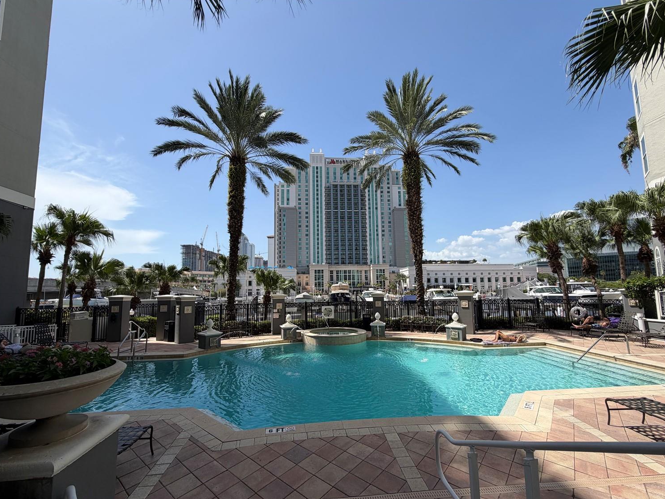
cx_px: 336
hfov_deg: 98.2
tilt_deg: +5.5
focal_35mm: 15
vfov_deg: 81.7
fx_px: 288
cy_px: 264
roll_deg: +0.8
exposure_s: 1/970
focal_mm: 2.22
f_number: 2.2
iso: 20
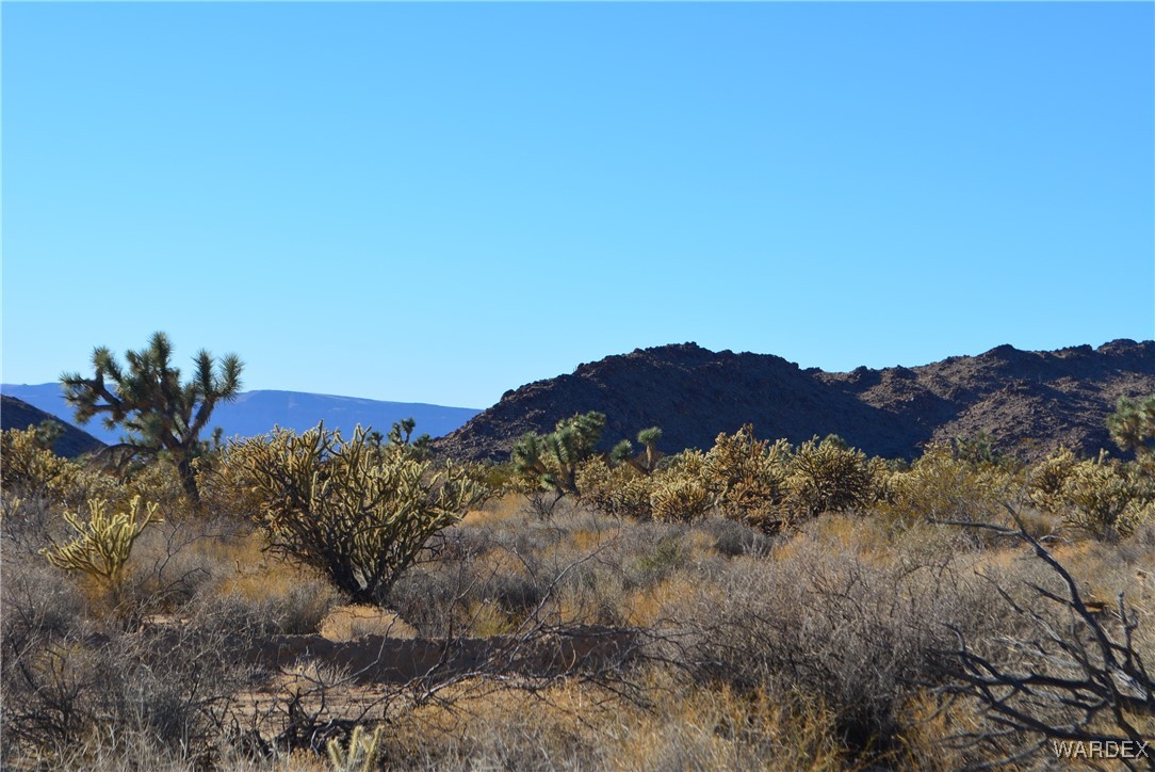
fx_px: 2648
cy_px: 386
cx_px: 578
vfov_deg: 16.6
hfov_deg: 24.6
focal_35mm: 82
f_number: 11
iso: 200
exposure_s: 1/400
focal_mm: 55
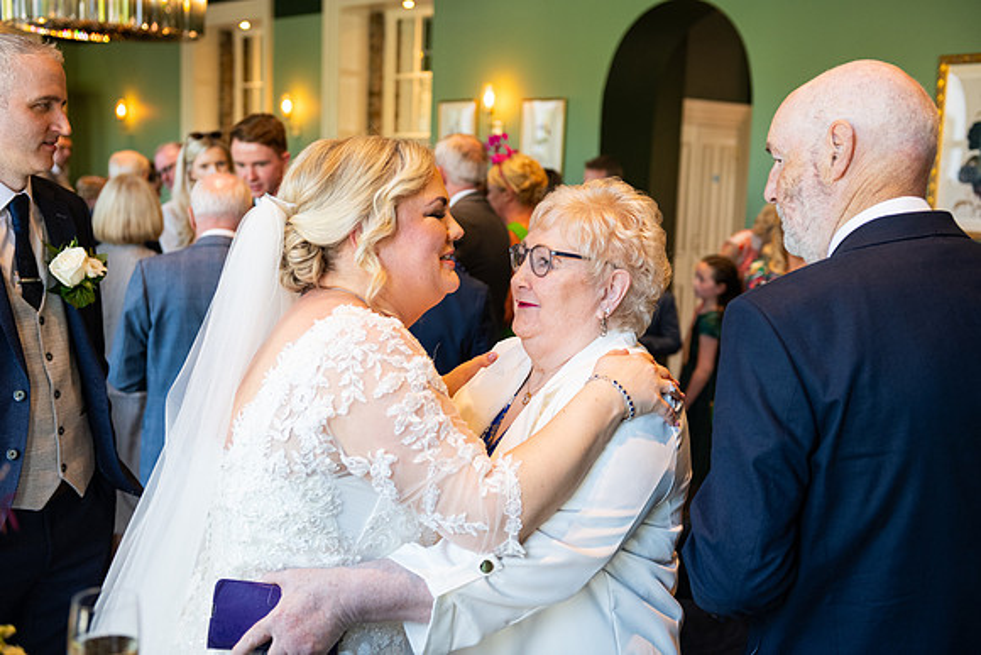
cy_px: 328
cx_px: 490
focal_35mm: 42
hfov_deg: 46.4
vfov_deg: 31.9
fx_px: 1145
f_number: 3.5
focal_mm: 42
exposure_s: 1/160
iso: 800
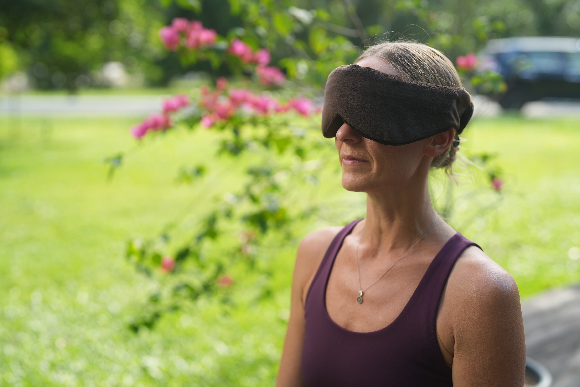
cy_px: 194
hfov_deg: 39.6
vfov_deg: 27.0
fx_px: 805
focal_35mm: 50
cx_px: 290
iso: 100
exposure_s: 1/400
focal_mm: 50
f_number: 2.2
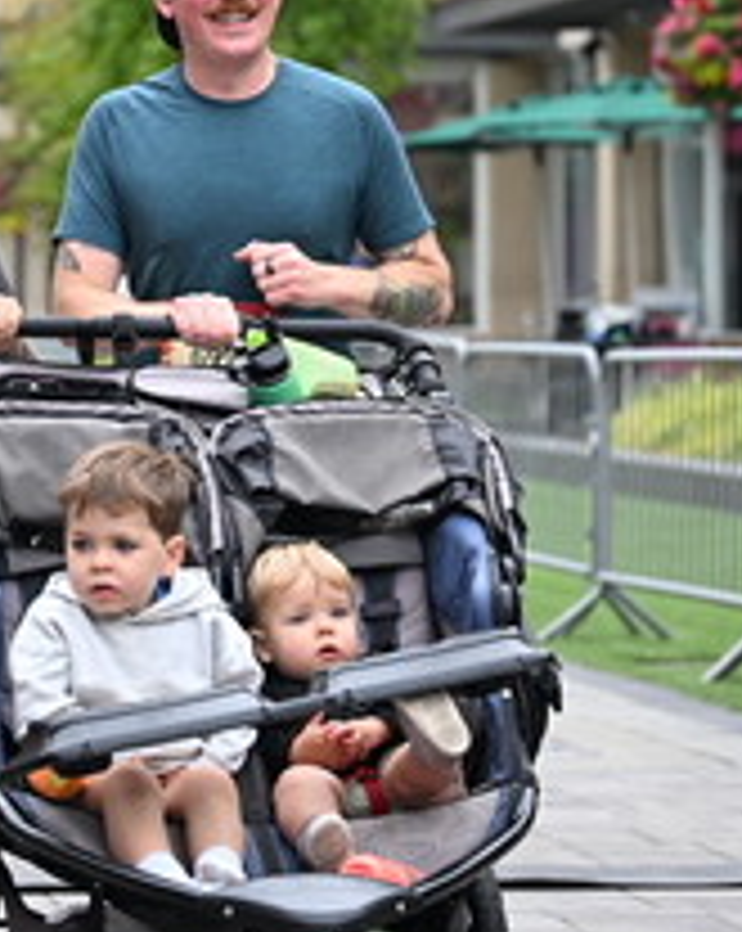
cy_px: 144
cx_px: 164
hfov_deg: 8.6
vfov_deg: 10.7
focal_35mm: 180
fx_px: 4952
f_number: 2.8
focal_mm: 72
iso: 640
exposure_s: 1/2000
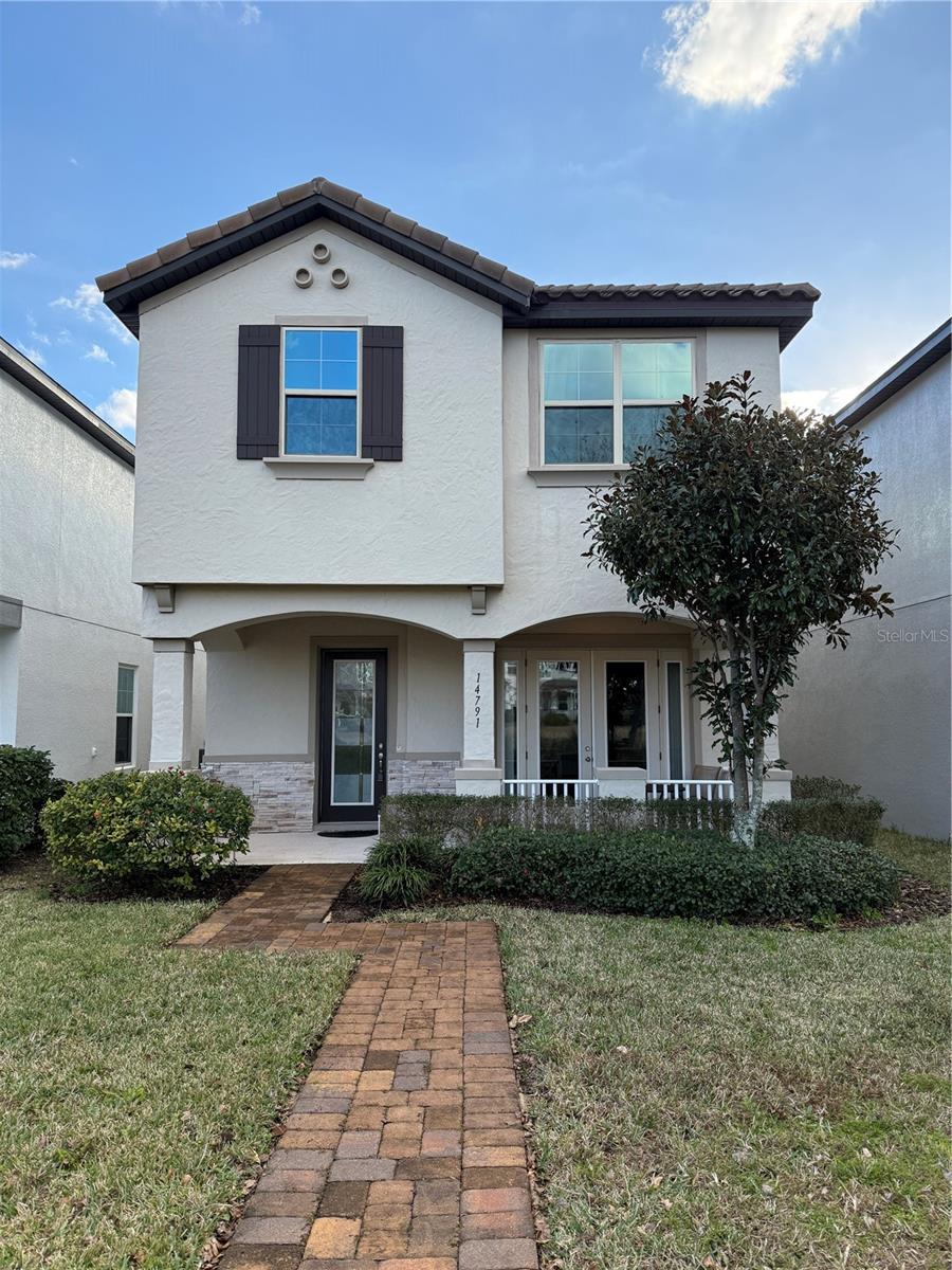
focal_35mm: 24
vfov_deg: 71.6
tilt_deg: +5.1
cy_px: 635
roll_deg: -0.3
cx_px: 476
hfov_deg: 56.8
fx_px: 880
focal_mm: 6.76
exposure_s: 1/1493
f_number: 1.78
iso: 100
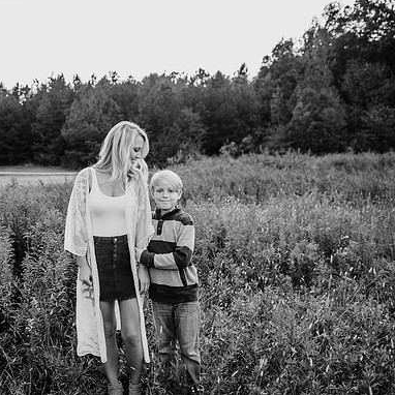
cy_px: 196
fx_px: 400
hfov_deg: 52.2
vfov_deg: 52.5
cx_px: 157
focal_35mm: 31
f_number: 2.5
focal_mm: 24
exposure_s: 1/800
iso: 250
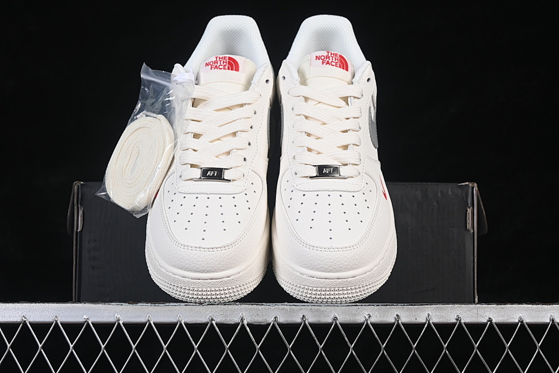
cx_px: 280
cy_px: 186
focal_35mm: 75
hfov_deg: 27.0
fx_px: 1164
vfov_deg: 18.2
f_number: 8
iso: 160
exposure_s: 1/80
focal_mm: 50
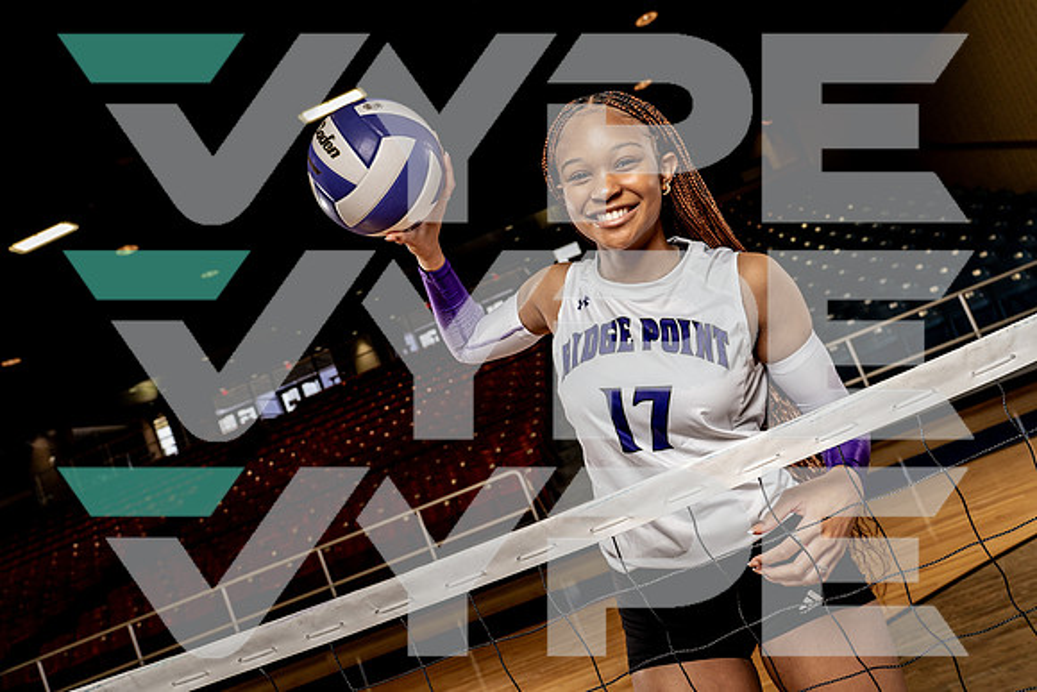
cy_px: 346
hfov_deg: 63.6
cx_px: 518
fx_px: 836
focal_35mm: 29
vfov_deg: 45.0
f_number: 5.6
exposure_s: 1/250
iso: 640
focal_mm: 29
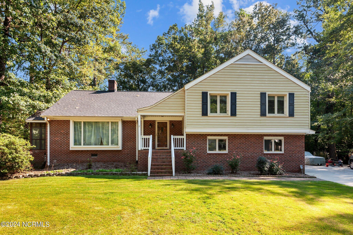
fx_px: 216
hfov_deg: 78.6
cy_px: 118
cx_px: 176
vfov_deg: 57.1
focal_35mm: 22
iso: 400
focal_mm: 22
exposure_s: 1/160
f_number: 6.3
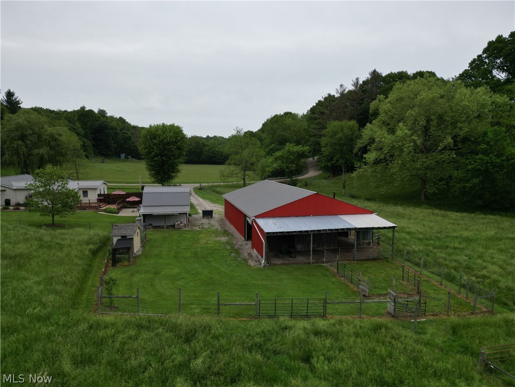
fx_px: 357
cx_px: 258
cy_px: 194
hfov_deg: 71.6
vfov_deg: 56.8
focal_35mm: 24
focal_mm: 6.72
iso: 110
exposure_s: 1/1250
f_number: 1.7
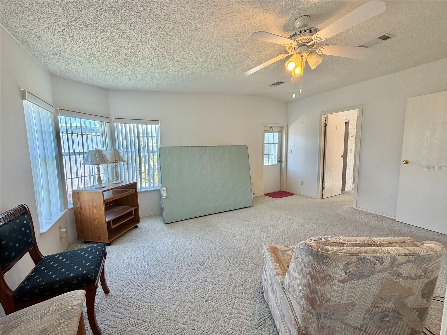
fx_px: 181
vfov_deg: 85.7
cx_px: 224
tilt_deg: -6.2
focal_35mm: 14
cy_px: 168
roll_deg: +1.3
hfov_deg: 102.1
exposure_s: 1/120
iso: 125
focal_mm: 2.22
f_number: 2.2
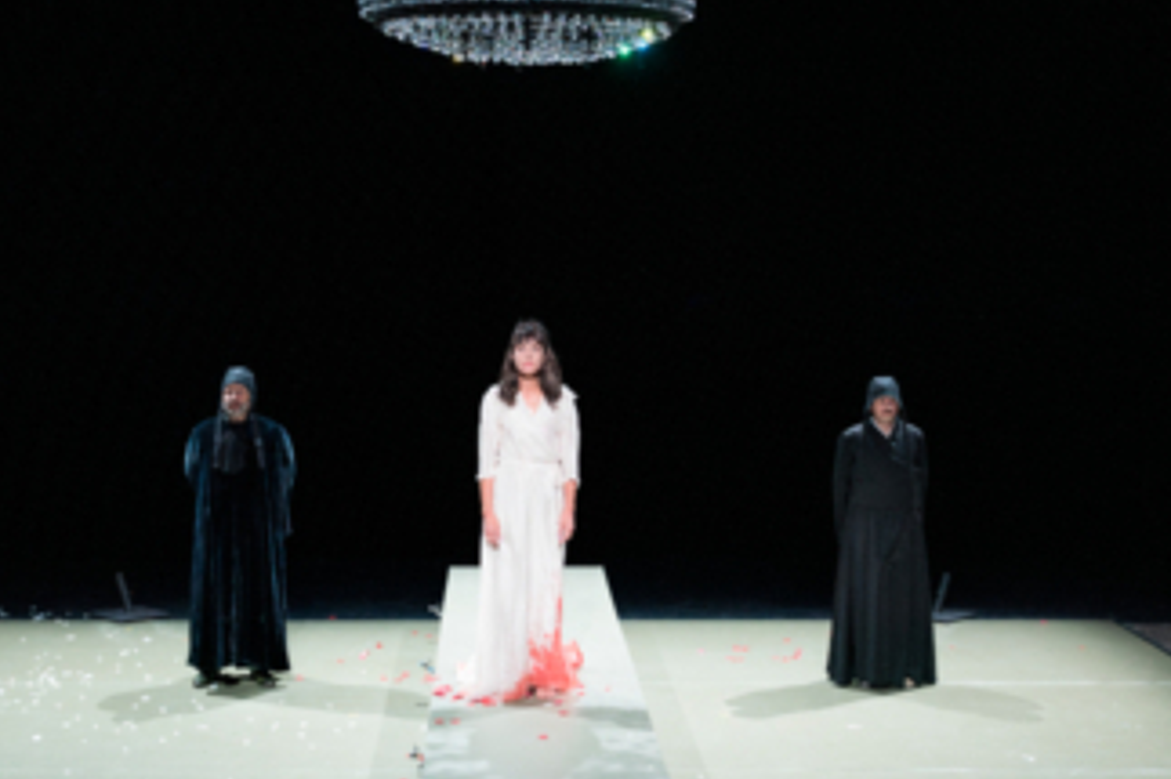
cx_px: 547
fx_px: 2016
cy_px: 380
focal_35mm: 62
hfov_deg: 32.4
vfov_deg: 21.9
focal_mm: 40
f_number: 2.2
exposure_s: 1/100
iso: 5000
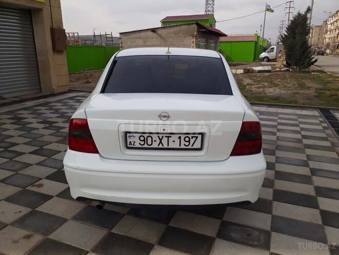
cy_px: 128
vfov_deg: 51.4
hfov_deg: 65.3
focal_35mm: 27
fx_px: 264
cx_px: 170
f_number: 1.9
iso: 40
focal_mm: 3.6
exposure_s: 1/1786
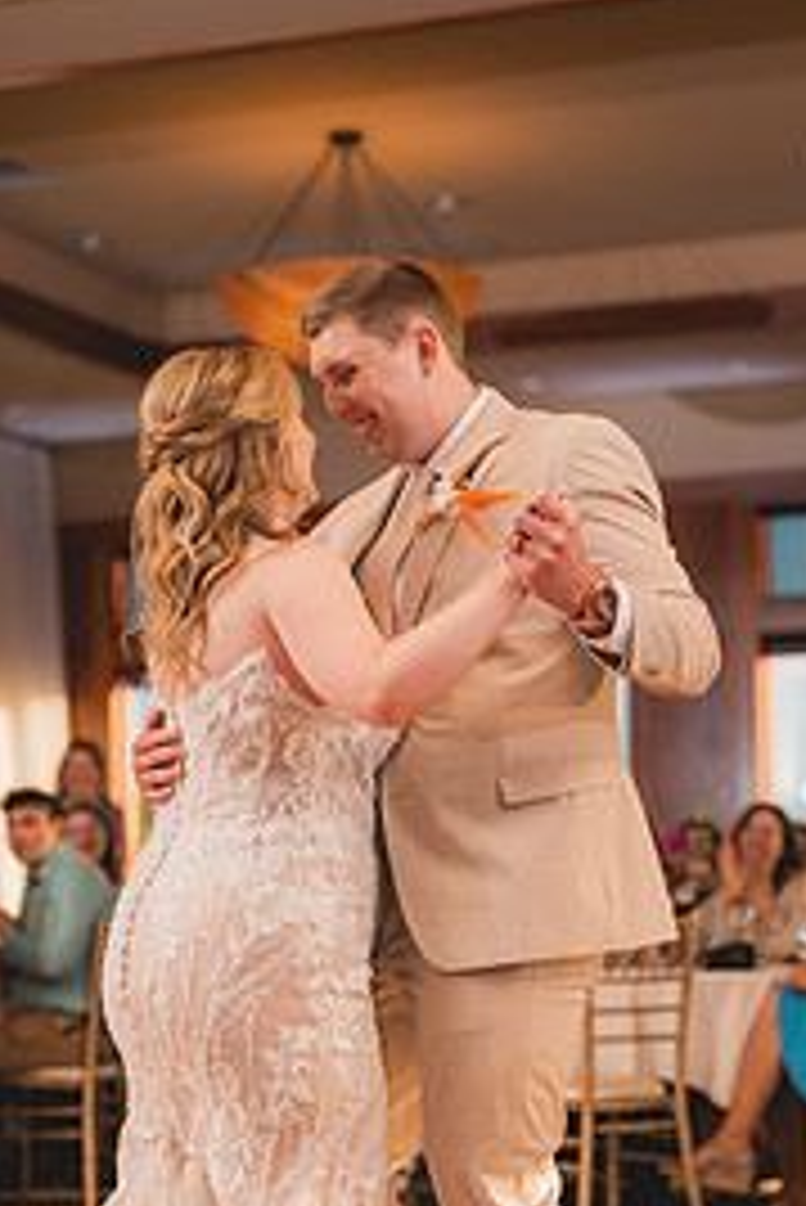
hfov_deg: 16.3
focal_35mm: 84
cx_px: 378
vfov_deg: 24.0
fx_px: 2817
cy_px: 855
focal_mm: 50
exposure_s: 1/250
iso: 125
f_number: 1.8
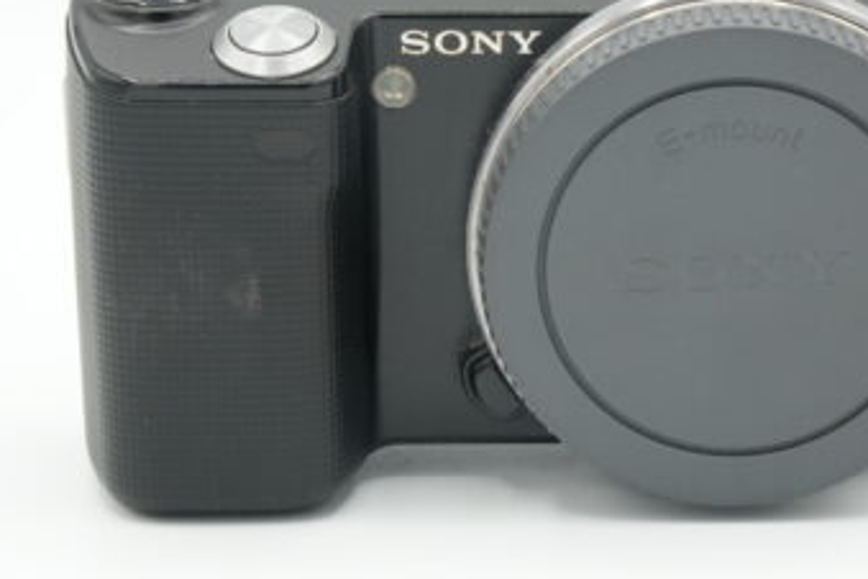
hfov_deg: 14.0
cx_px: 579
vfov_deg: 9.4
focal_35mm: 146
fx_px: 3517
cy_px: 251
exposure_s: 1/100
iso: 640
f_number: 13
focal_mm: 55
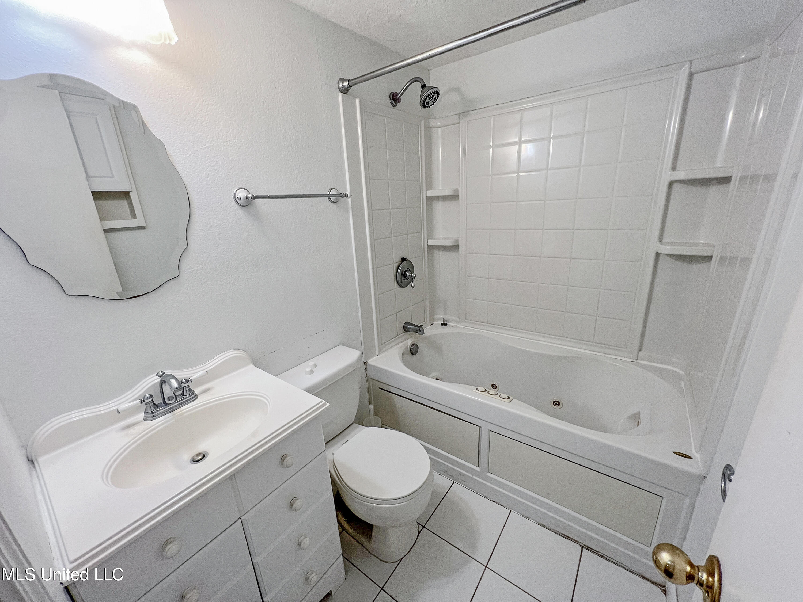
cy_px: 301
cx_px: 402
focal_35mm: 13
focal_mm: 1.57
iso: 160
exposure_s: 1/120
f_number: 1.8
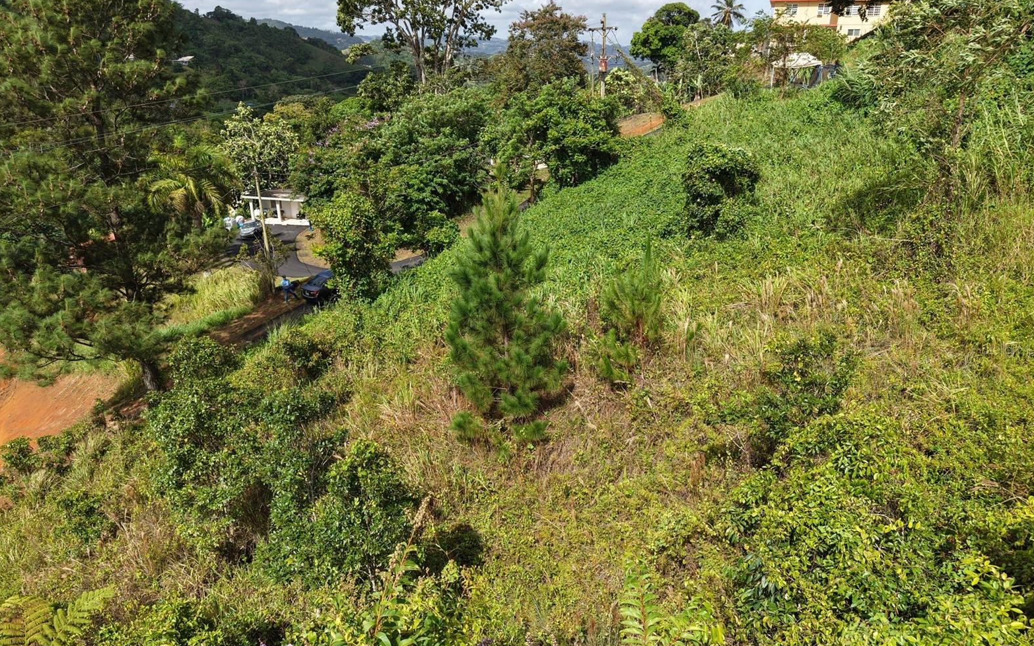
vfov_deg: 47.5
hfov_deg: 70.4
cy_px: 349
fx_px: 733
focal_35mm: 26
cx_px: 516
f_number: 1.8
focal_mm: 8.67
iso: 100
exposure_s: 1/2500
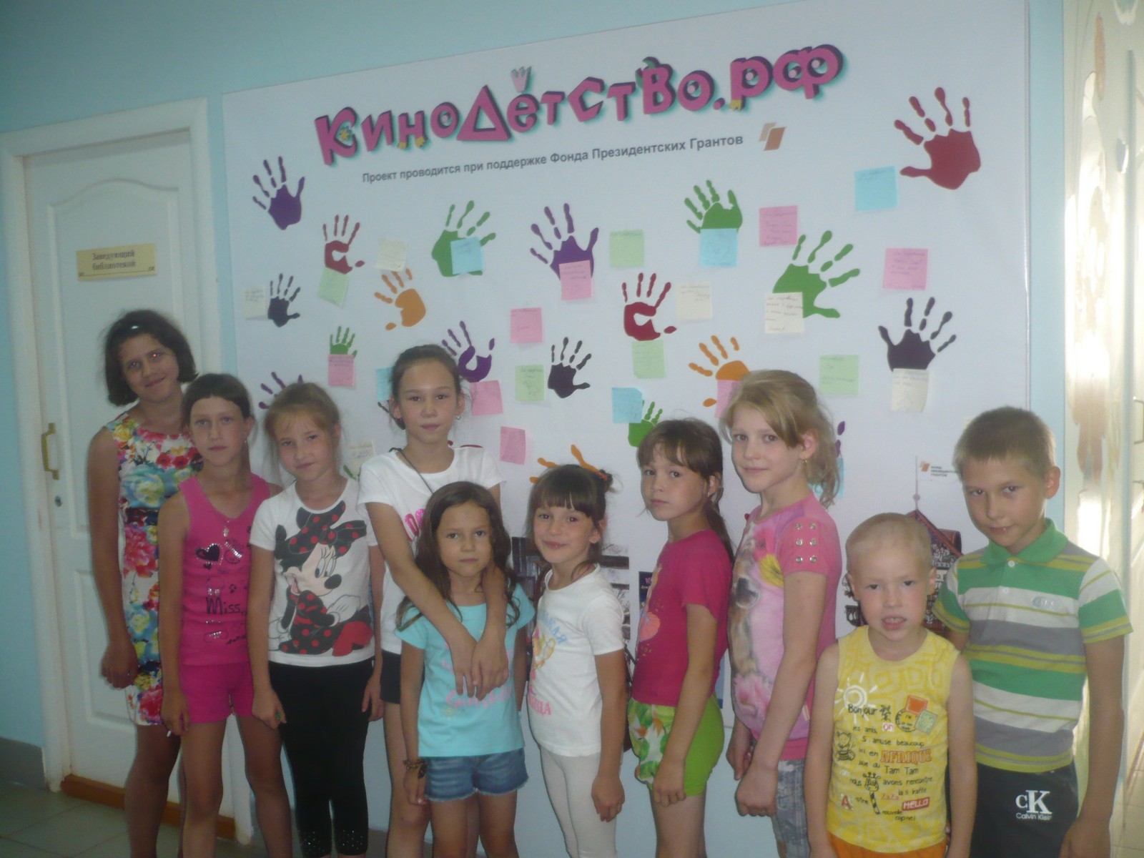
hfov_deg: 52.6
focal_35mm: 35
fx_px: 1157
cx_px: 572
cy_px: 429
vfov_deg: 40.7
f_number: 2.8
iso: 200
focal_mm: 5.8
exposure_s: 1/30
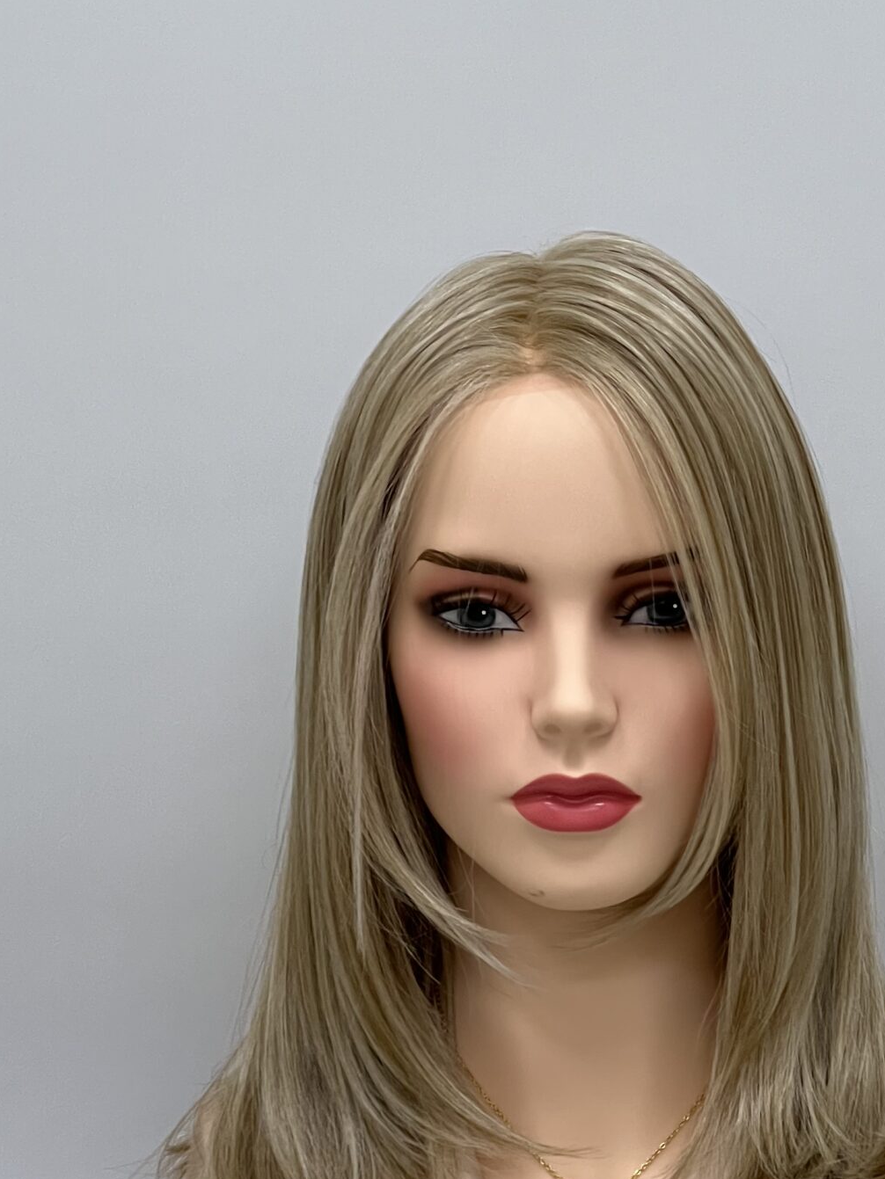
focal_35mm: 147
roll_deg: +0.5
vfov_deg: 13.4
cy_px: 952
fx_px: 5010
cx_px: 574
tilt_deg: -12.5
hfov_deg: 10.1
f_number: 2.8
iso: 200
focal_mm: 9
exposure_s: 1/100
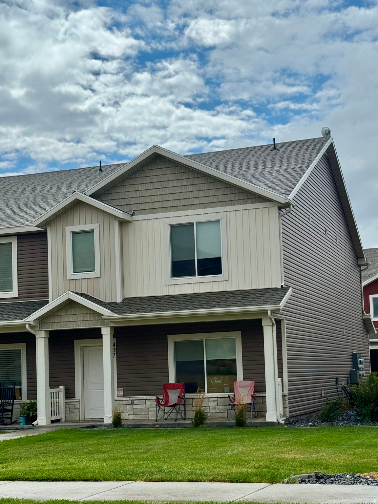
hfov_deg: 30.3
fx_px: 699
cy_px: 252
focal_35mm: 48
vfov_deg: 39.7
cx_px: 189
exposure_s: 1/10526
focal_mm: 6.76
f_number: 1.78
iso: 64
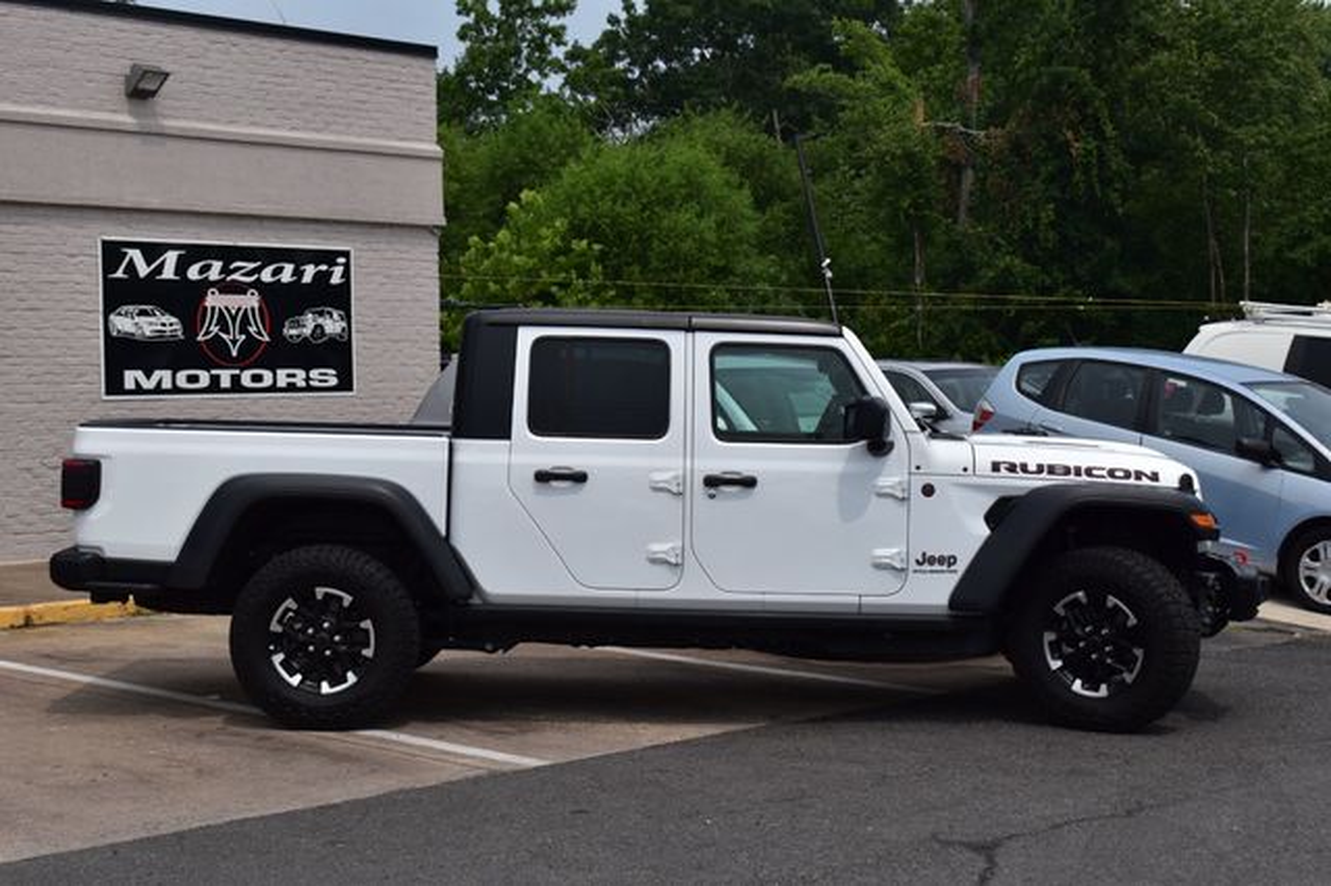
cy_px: 443
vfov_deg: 23.8
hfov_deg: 35.1
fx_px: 2106
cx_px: 666
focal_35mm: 57
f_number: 11
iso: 220
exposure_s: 1/500
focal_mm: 38
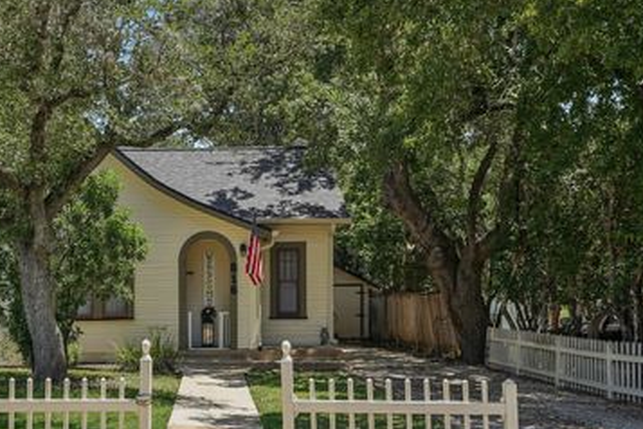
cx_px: 220
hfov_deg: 39.9
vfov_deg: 27.5
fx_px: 875
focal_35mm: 49
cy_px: 259
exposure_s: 1/80
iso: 100
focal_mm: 35
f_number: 8
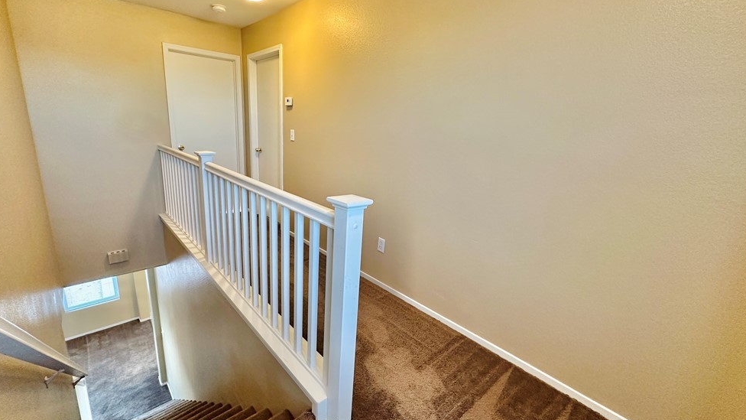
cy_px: 201
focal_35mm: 16
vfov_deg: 67.1
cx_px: 358
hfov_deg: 99.3
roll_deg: -2.0
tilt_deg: -13.4
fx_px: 316
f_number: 2.2
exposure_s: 1/60
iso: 250
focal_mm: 2.22
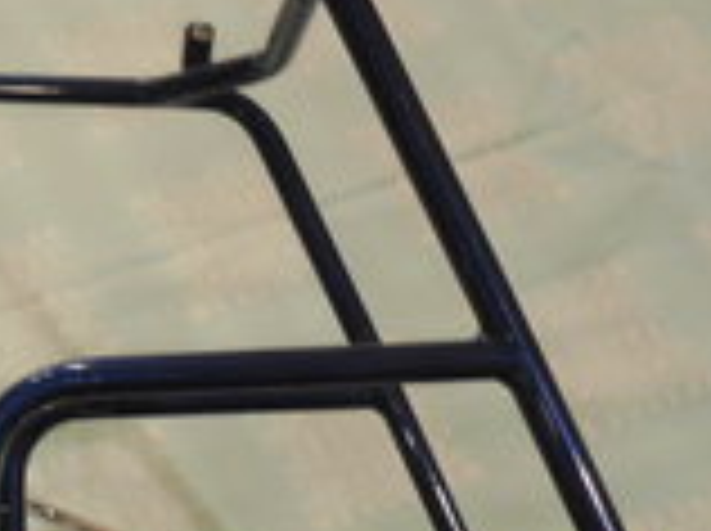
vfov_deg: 21.7
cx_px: -86
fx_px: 1354
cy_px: 482
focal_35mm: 66
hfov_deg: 26.9
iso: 400
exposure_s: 1/10
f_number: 3.5
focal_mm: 4.6
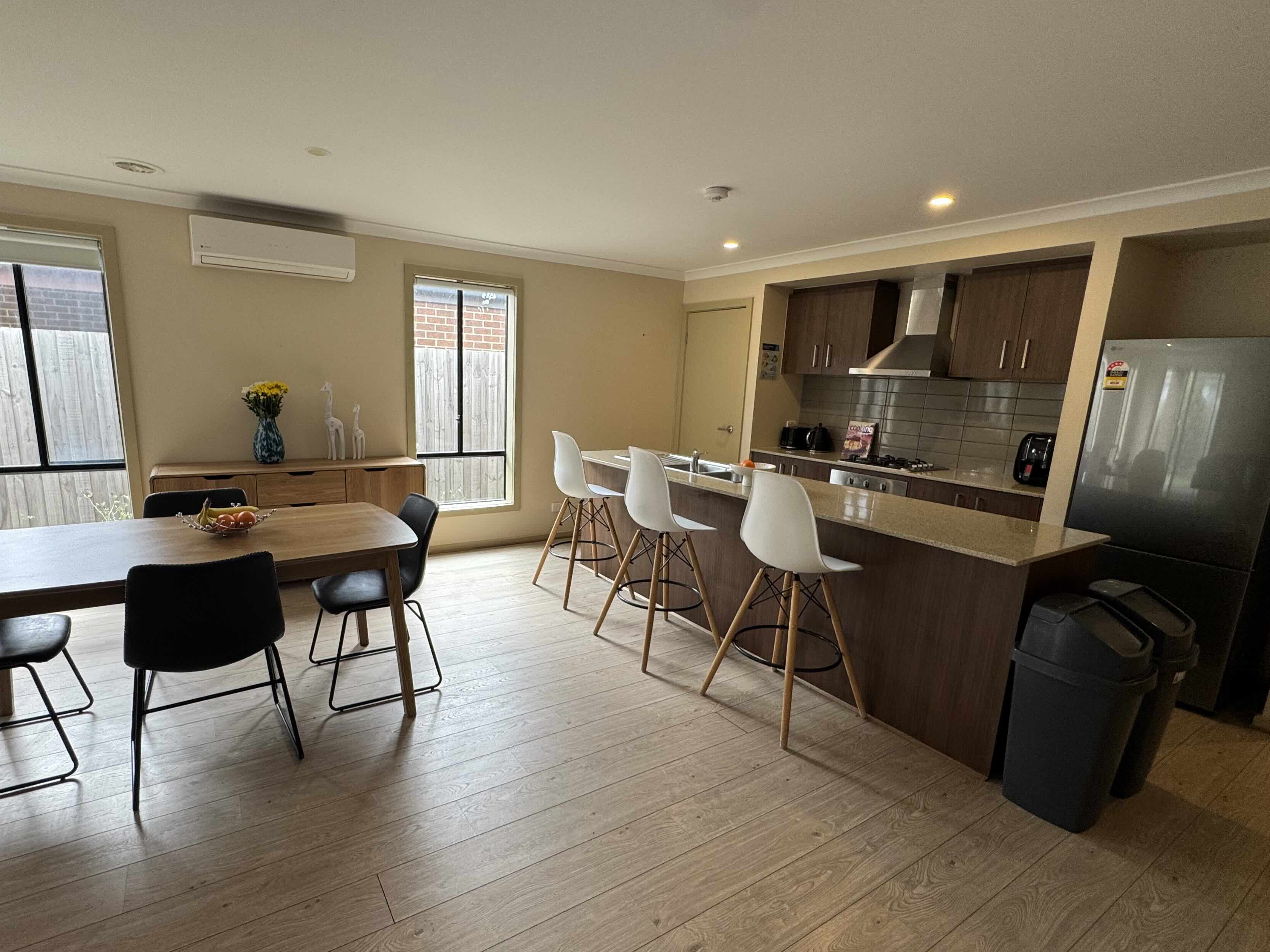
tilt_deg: -10.2
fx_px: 624
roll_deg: -1.8
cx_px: 581
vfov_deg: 74.6
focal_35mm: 17
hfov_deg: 90.8
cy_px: 506
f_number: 2.2
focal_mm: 2.22
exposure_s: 1/99
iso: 80
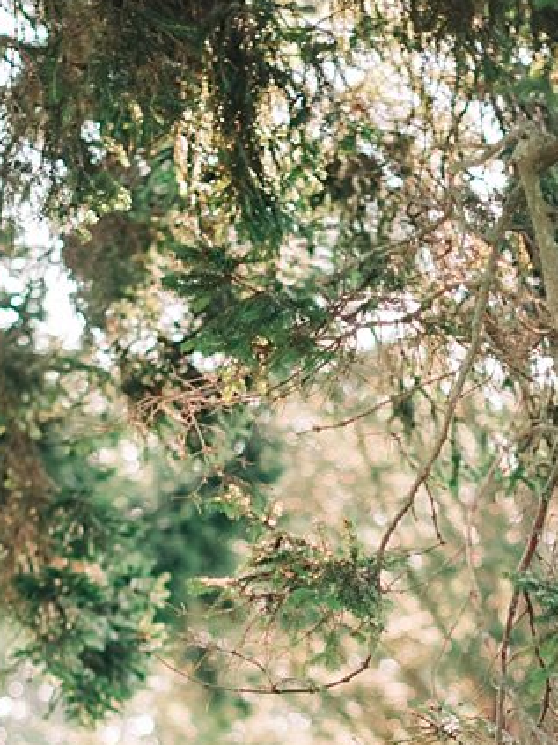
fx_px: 3441
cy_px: 741
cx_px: 297
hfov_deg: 9.3
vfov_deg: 12.2
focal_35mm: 160
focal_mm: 50
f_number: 1.4
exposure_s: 1/2000
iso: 400
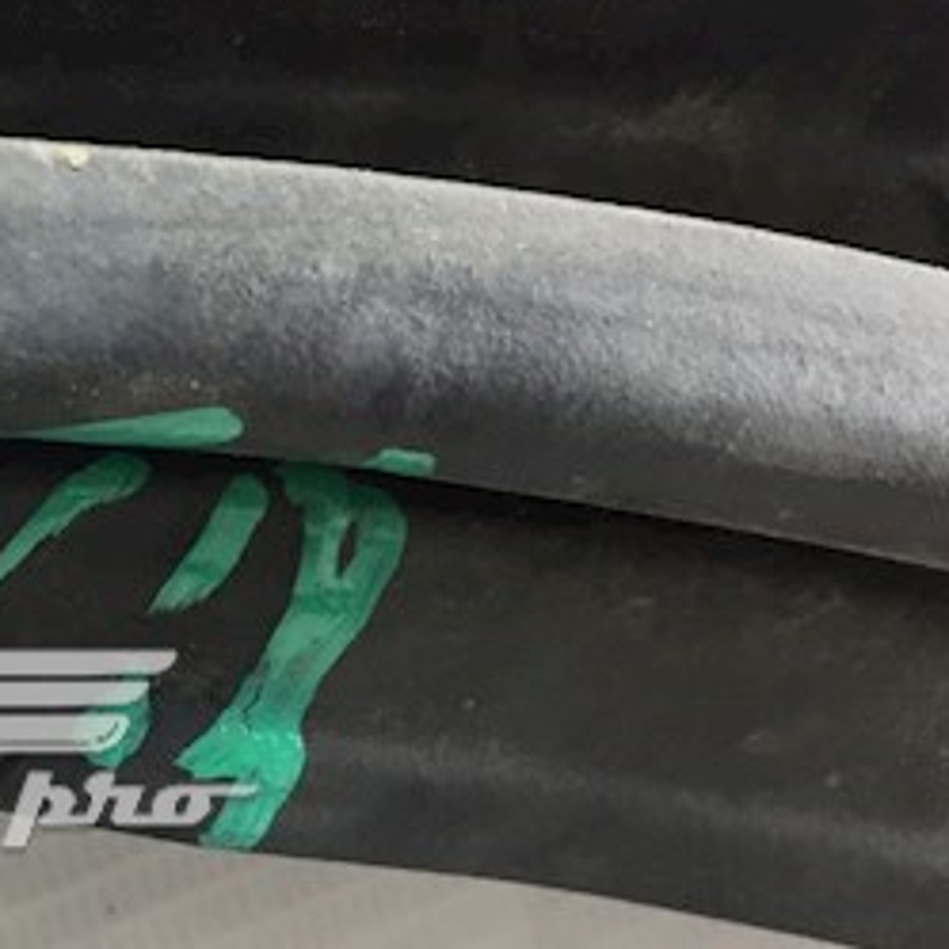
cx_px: -202
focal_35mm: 66
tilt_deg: -6.7
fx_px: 2047
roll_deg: +17.5
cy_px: 766
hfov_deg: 23.7
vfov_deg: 25.6
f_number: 2.2
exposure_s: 1/33
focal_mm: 4.15
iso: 80
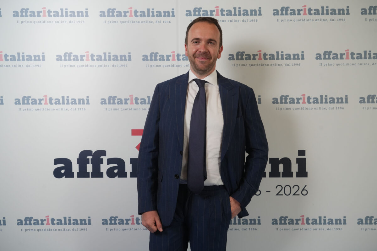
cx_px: 188
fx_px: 377
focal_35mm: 36
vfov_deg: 36.9
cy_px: 126
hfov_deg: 53.1
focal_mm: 36
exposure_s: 1/160
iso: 1600
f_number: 7.1
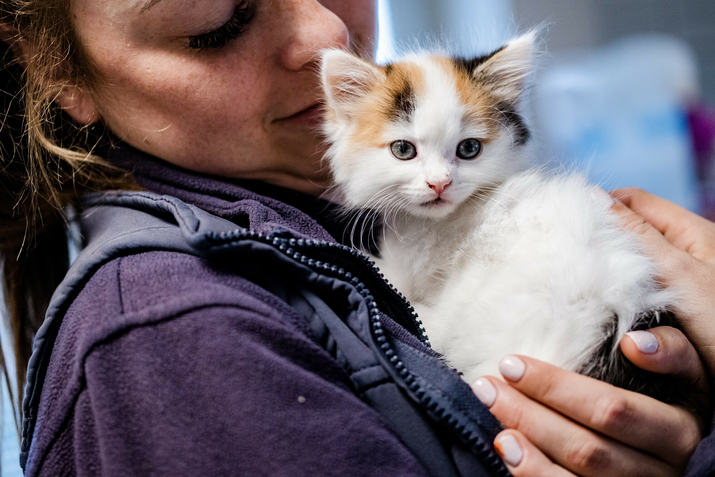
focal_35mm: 75
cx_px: 358
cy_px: 238
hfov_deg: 27.0
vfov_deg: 18.2
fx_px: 1489
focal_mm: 50
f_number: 2
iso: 1000
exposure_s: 1/250
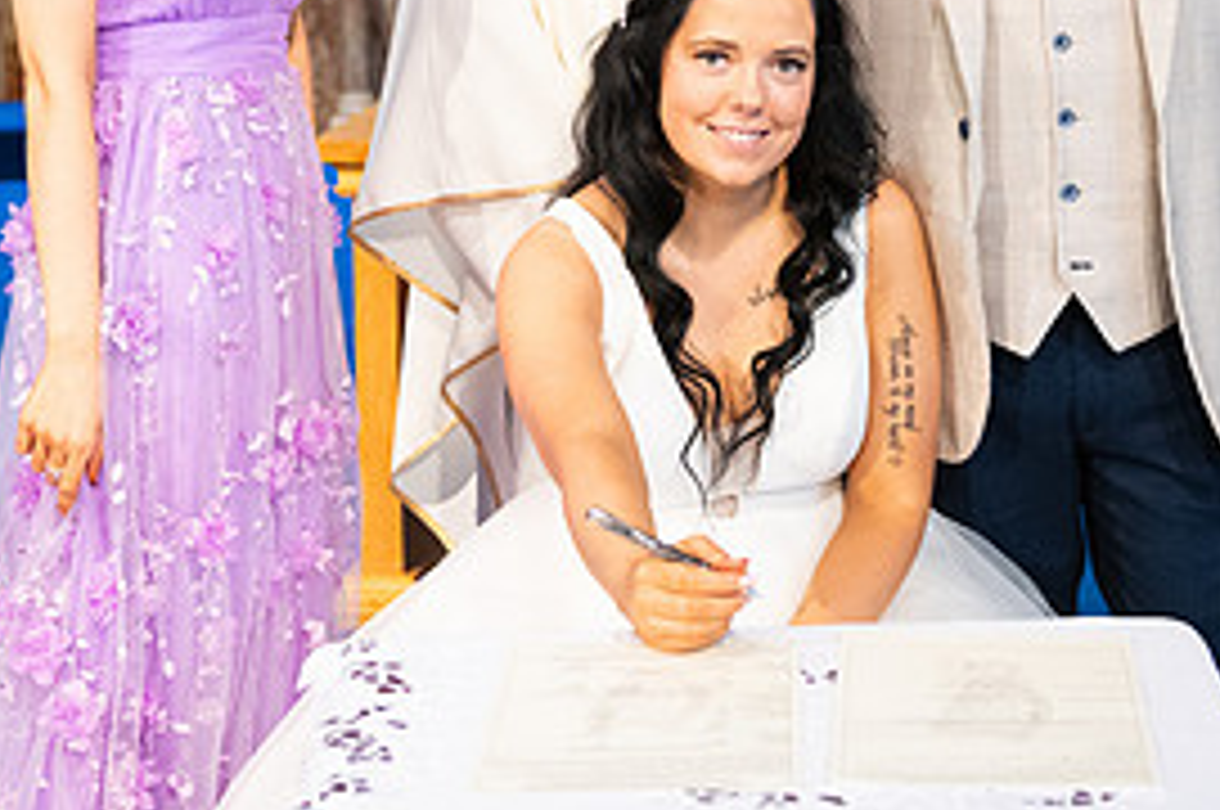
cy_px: 7
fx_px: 3046
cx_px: 887
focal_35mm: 90
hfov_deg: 22.5
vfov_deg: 14.9
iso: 1000
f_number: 3.5
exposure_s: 1/160
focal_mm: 42
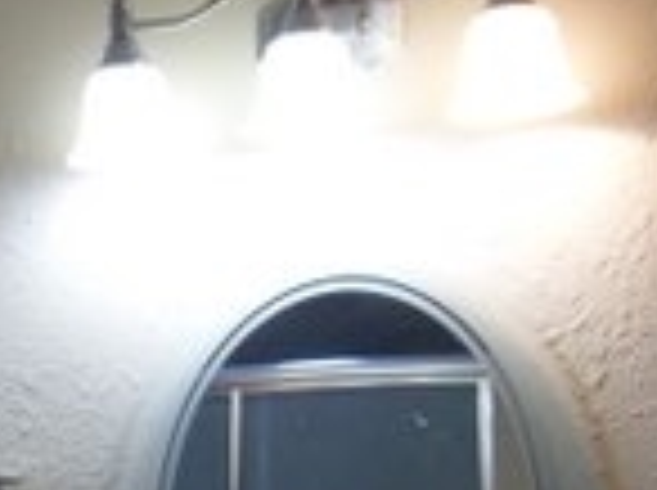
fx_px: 2122
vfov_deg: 12.8
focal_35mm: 112
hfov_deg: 17.3
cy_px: 638
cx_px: 68
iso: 240
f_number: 3.7
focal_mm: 5.7
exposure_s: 1/30
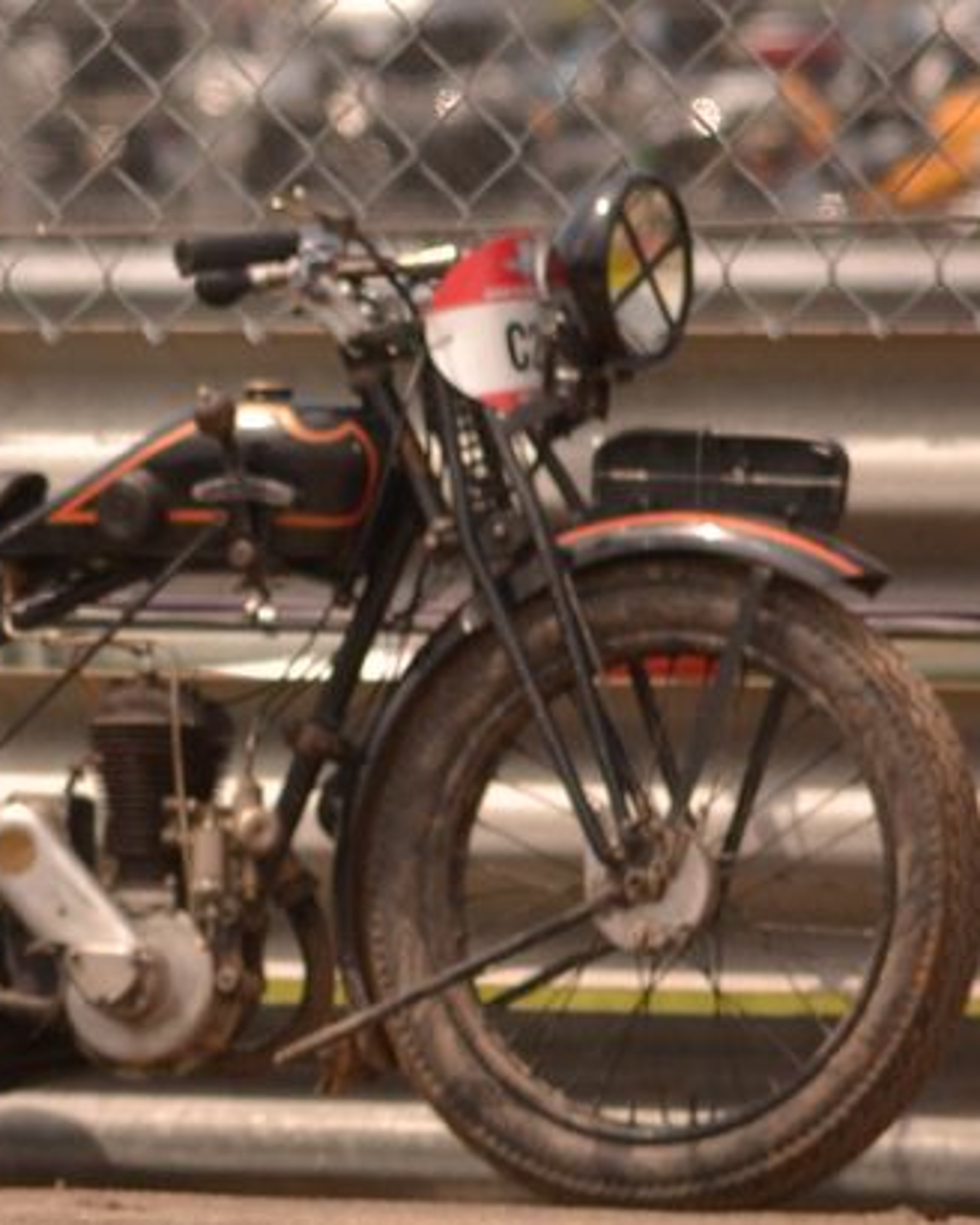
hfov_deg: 1.7
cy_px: 478
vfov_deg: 2.1
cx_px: -738
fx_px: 32884
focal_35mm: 907
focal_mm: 220
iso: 400
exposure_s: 1/2000
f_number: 5.3
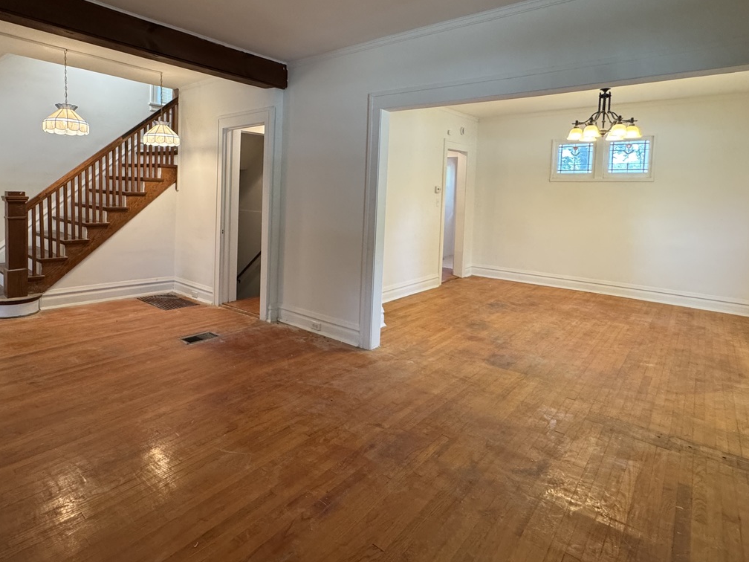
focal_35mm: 20
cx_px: 307
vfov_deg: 65.0
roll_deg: -0.8
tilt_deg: -3.6
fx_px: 433
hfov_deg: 81.0
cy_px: 210
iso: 320
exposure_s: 1/120
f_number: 2.2
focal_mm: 2.22
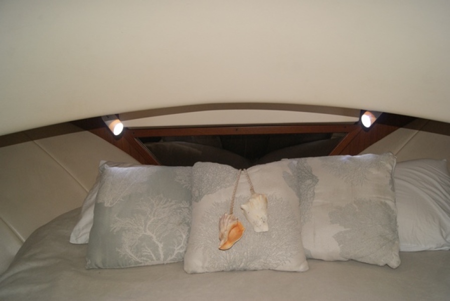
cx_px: 225
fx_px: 338
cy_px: 150
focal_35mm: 27
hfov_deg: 67.3
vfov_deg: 48.0
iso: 400
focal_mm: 18
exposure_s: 1/60
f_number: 5.6
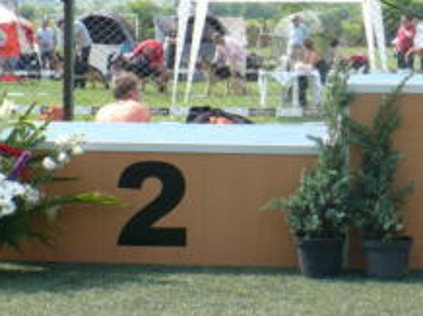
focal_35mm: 101
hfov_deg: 19.2
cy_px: 156
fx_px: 1233
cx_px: 353
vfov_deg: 14.6
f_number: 2.8
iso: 100
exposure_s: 1/500
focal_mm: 6.1
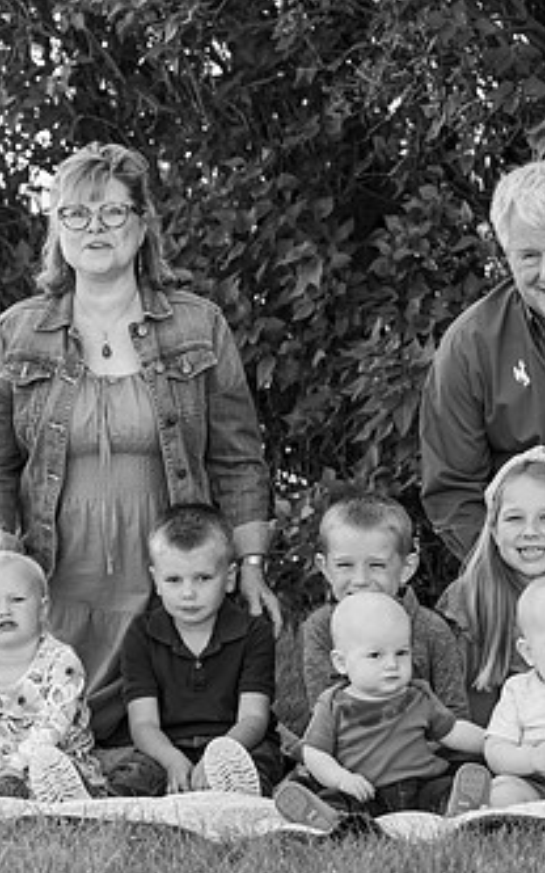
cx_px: 388
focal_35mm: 151
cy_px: 439
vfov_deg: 13.9
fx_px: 3590
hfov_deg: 8.7
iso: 500
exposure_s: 1/500
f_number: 5.6
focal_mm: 85
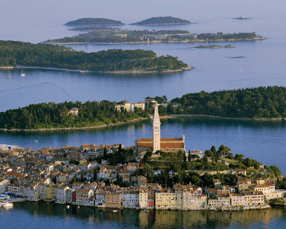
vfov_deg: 12.0
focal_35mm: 129
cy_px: 132
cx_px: 156
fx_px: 1090
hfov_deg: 14.9
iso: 400
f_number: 7.1
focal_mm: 55
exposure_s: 1/500
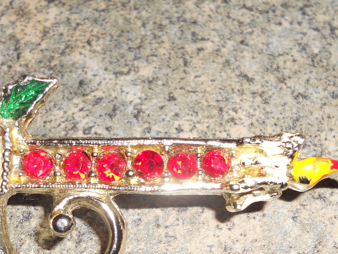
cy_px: 193
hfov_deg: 29.3
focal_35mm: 66
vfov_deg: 22.0
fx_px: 645
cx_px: 125
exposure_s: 1/25
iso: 80
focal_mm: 5.8
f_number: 8.8
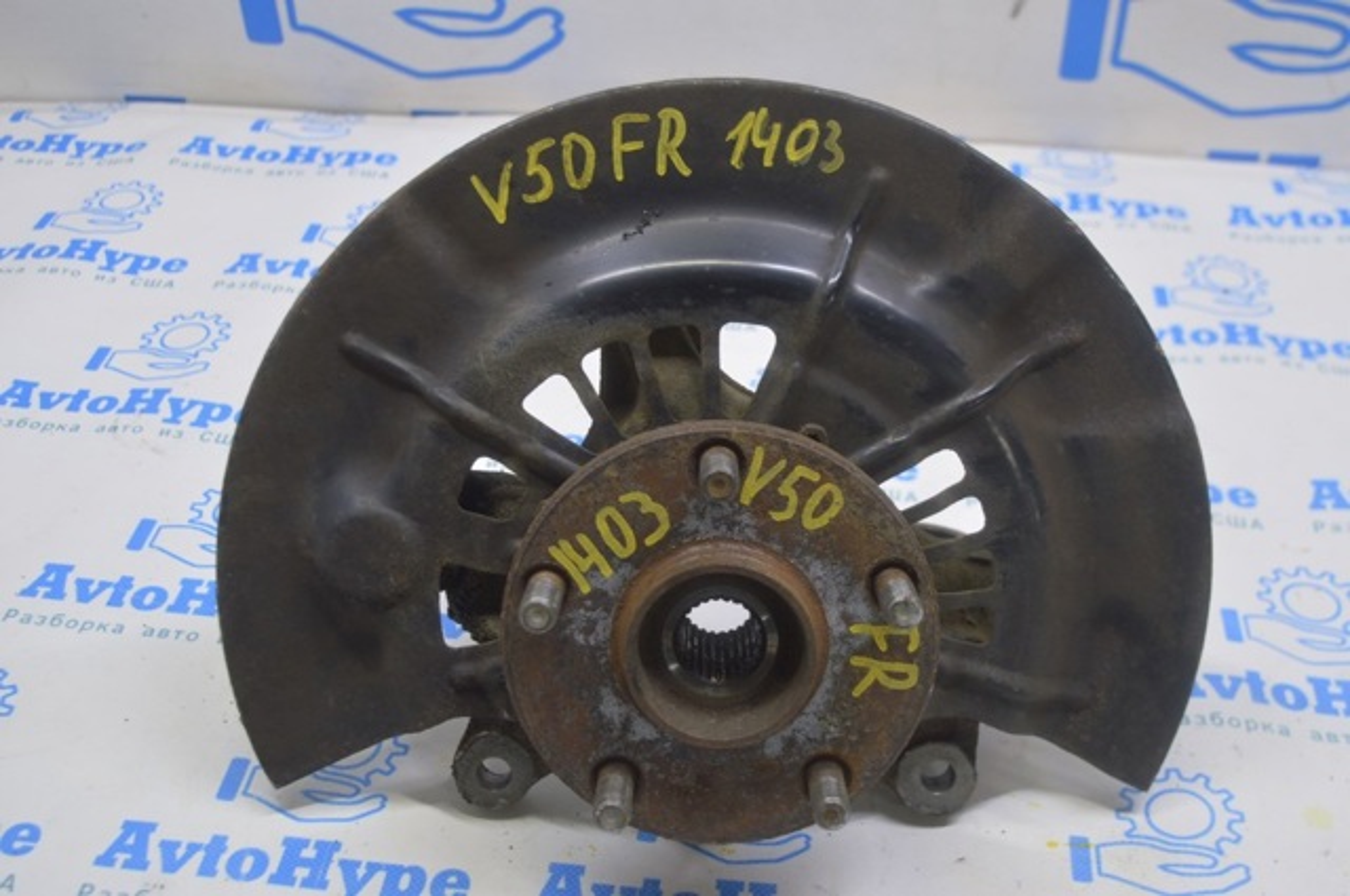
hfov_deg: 43.7
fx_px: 1685
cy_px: 448
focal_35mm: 45
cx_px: 675
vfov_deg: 29.8
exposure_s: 1/20
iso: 400
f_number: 5.6
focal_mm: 30
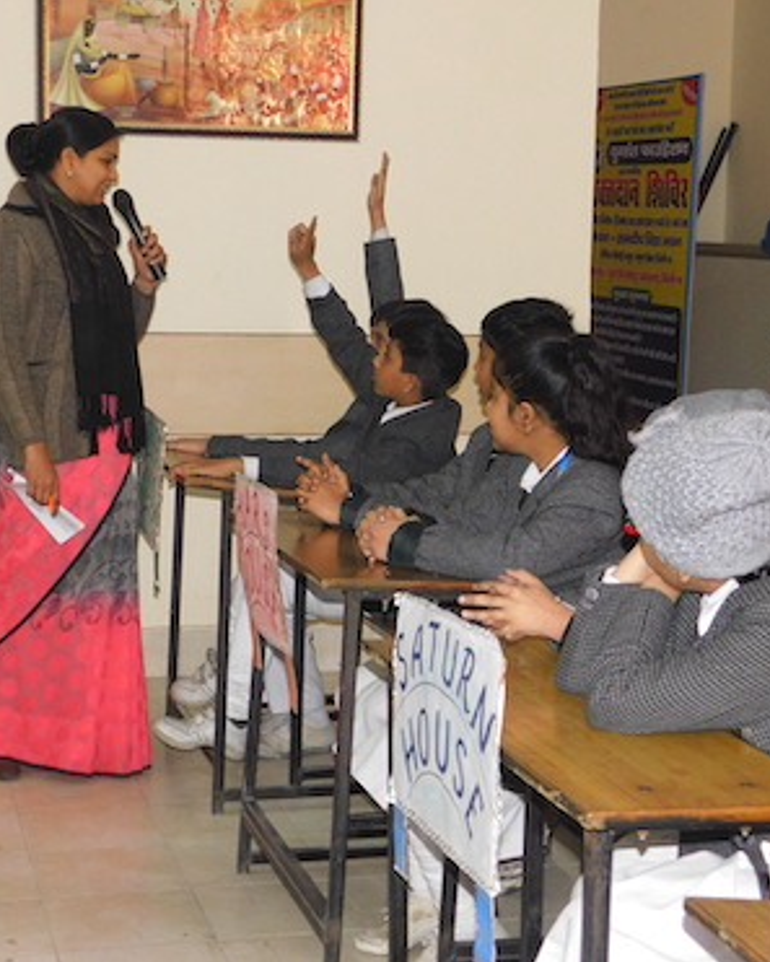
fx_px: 1908
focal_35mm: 67
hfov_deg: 22.8
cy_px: 484
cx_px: 314
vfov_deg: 28.3
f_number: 3.8
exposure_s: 1/30
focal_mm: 9
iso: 450
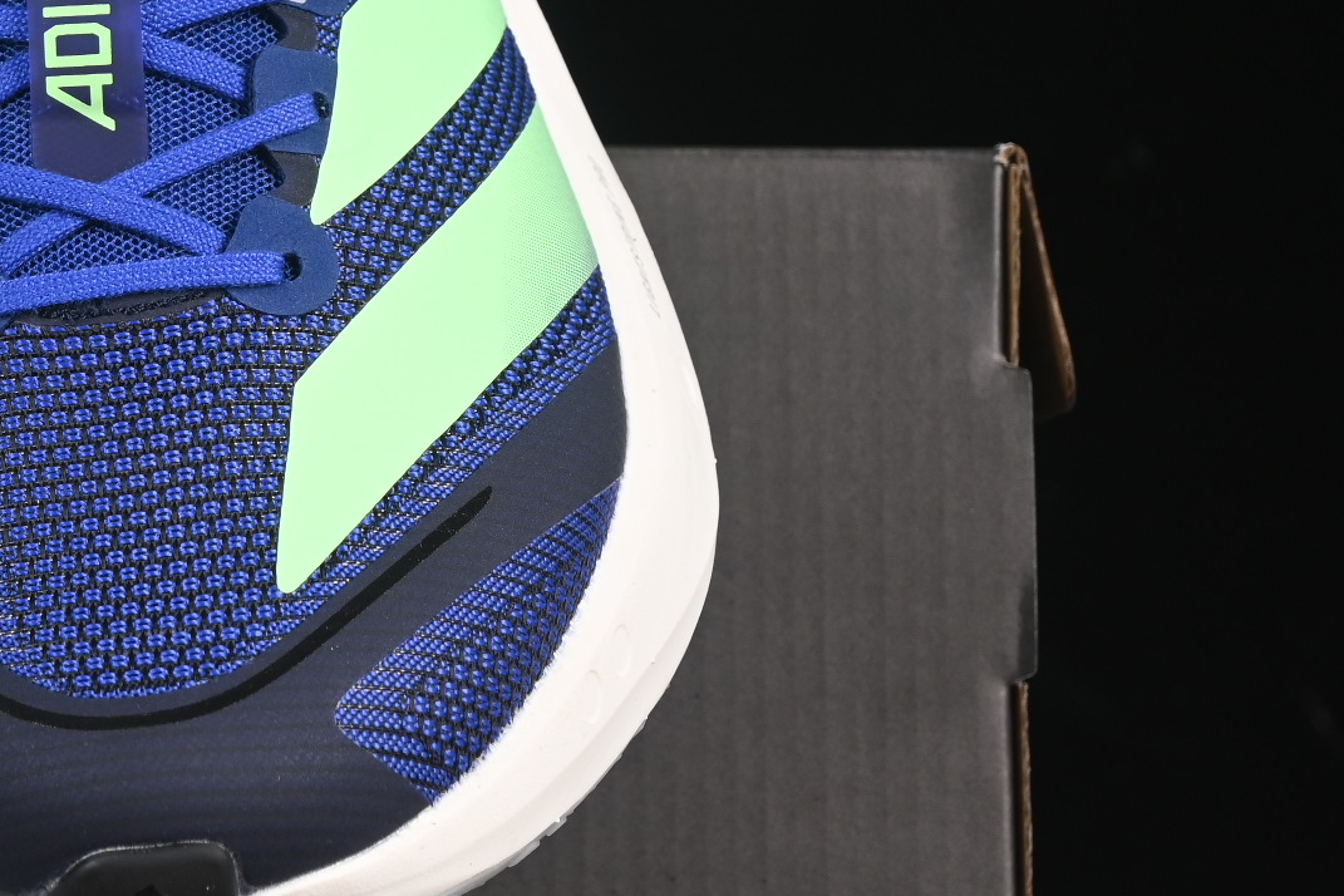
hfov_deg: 10.4
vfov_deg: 7.0
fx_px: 7279
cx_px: -242
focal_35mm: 195
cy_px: 247
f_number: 6.3
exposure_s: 1/60
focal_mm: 50
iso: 160
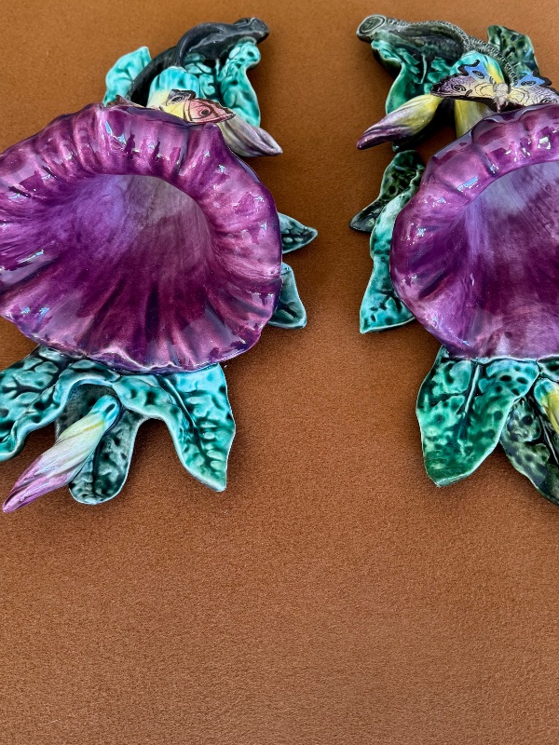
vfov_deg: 51.3
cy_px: 332
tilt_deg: -60.0
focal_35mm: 36
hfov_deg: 39.5
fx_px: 775
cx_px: 324
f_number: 1.78
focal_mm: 6.76
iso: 125
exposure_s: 1/121
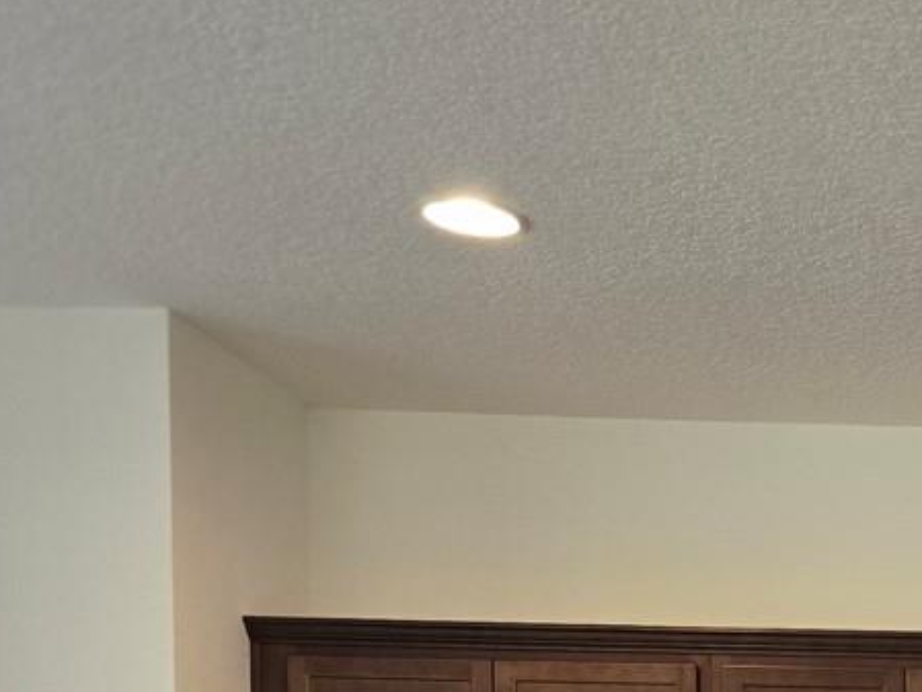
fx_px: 2185
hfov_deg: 20.8
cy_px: 1187
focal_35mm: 82
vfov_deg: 15.8
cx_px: 1322
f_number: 1.7
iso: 160
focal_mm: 6.3
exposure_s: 1/120
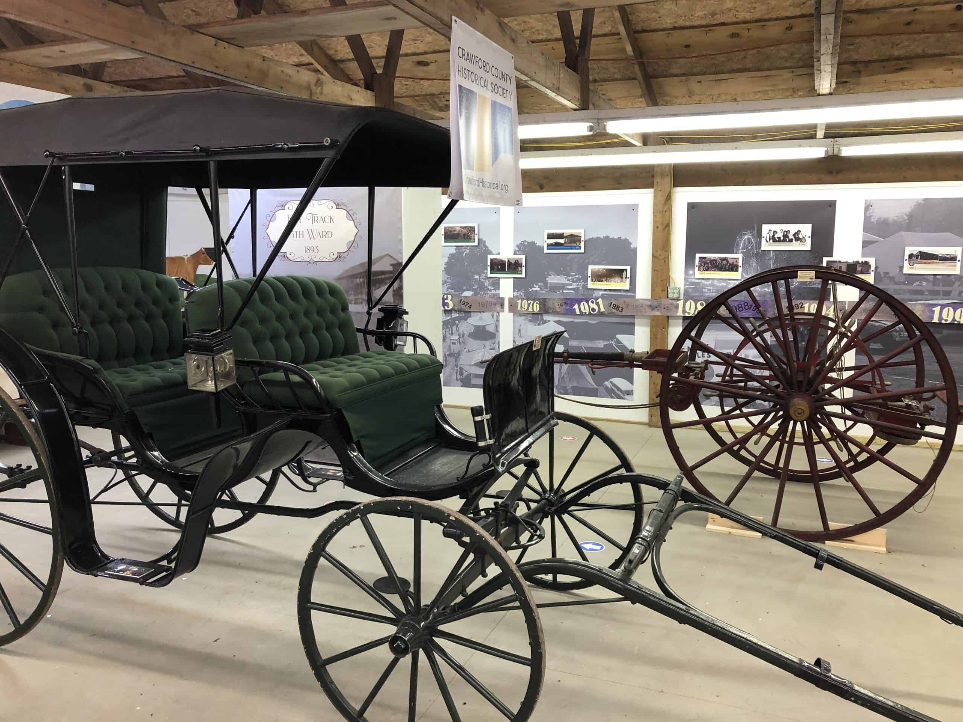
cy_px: 361
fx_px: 779
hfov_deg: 63.4
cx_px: 482
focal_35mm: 28
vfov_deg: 49.7
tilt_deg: -6.5
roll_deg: +0.5
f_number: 1.8
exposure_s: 1/30
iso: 32
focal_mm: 3.99
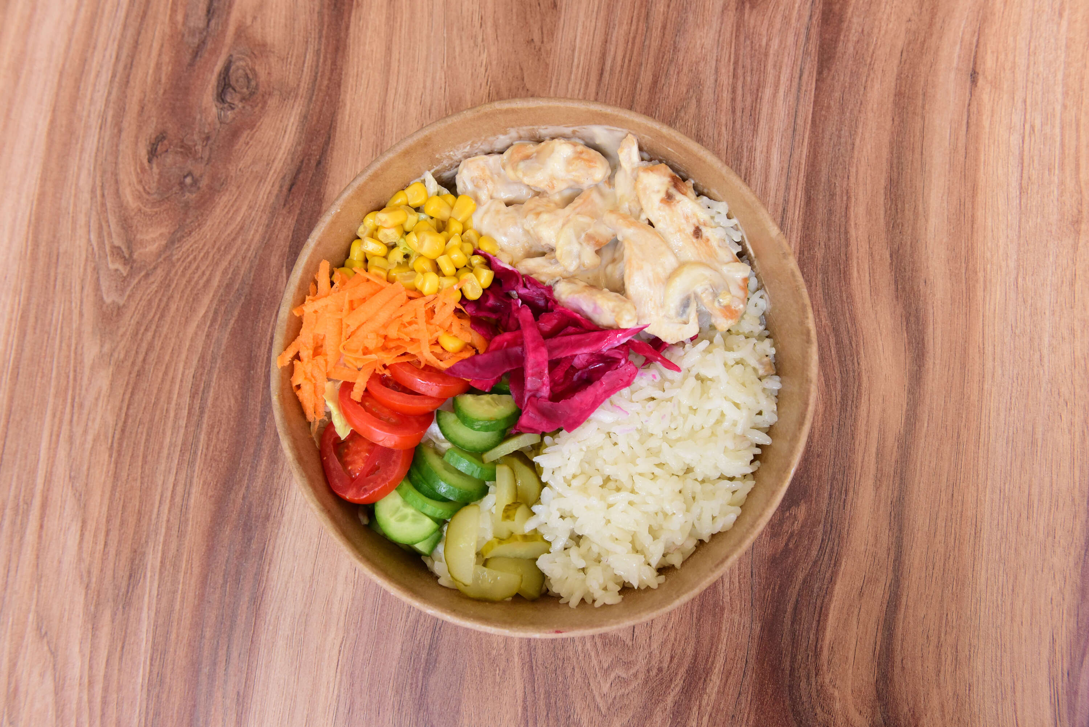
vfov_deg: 45.0
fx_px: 877
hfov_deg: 63.6
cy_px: 364
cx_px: 544
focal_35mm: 29
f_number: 8
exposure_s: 1/200
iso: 2000
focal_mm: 29
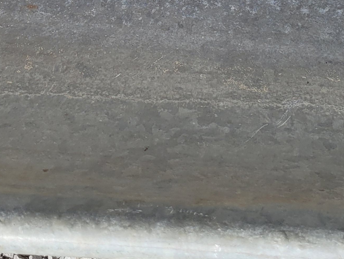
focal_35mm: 80
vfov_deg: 16.7
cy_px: -135
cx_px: 170
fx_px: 795
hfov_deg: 24.4
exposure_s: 1/1325
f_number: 1.8
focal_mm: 5.4
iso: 40
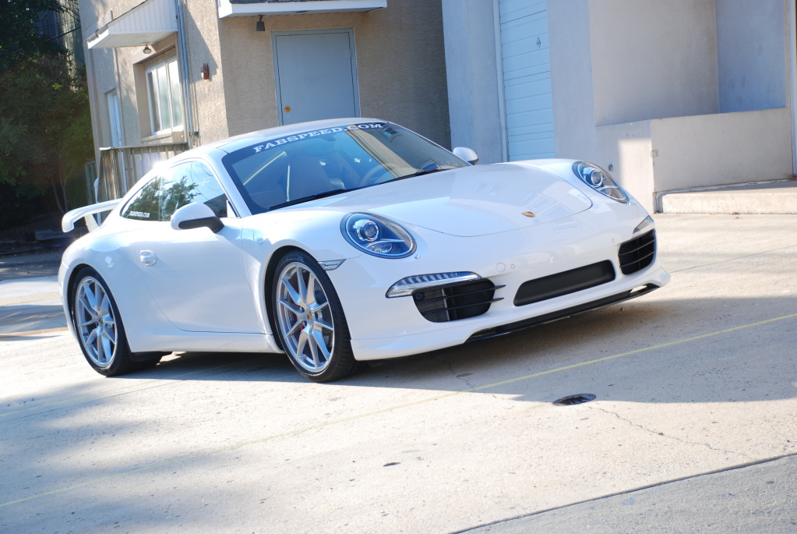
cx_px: 398
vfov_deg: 18.2
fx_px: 1663
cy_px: 267
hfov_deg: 27.0
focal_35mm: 75
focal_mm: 50
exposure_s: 1/100
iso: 100
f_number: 5
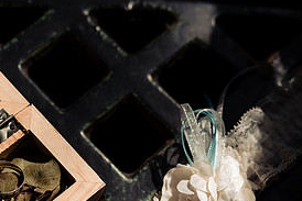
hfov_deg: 27.1
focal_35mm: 74
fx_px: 621
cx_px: 90
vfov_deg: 17.9
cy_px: 210
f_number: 4
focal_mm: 35
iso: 320
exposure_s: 1/4000
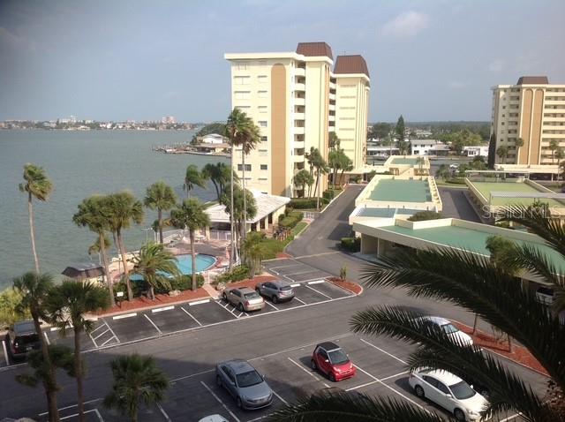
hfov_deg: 52.7
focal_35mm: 35
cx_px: 282
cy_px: 211
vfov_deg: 40.6
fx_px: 570
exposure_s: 1/1592
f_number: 2.4
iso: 50
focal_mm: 4.28
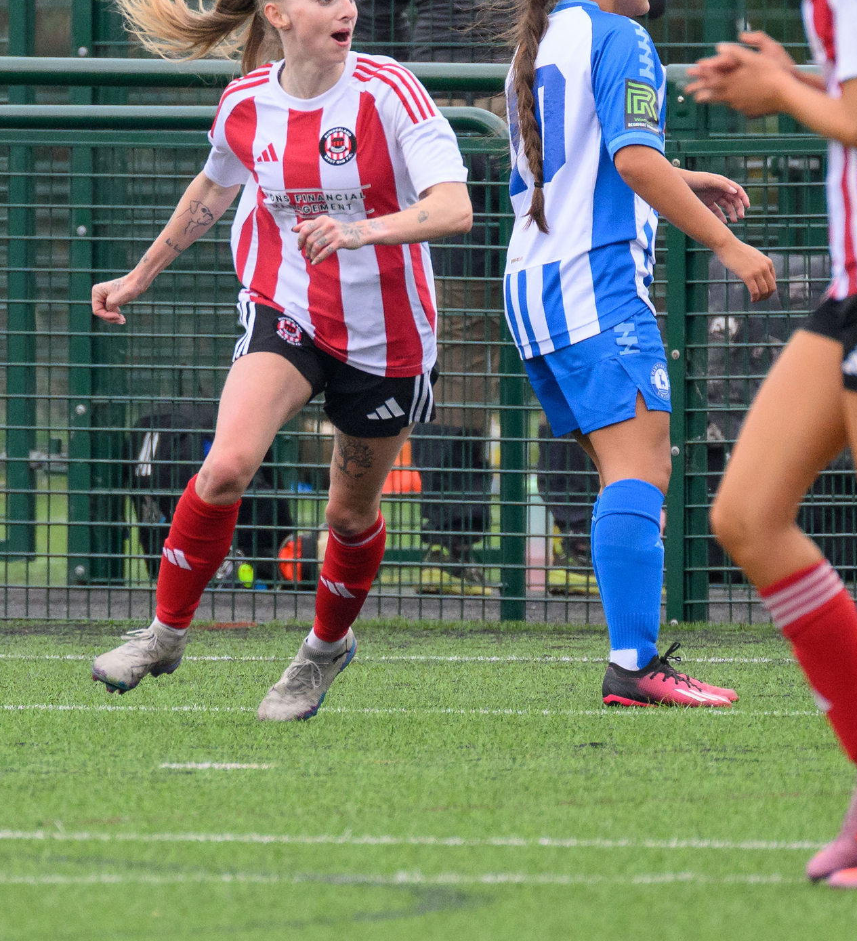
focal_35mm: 1370
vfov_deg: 1.3
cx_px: 225
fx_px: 40298
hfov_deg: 1.2
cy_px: 264
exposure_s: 1/1250
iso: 1250
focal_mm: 350
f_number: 5.3
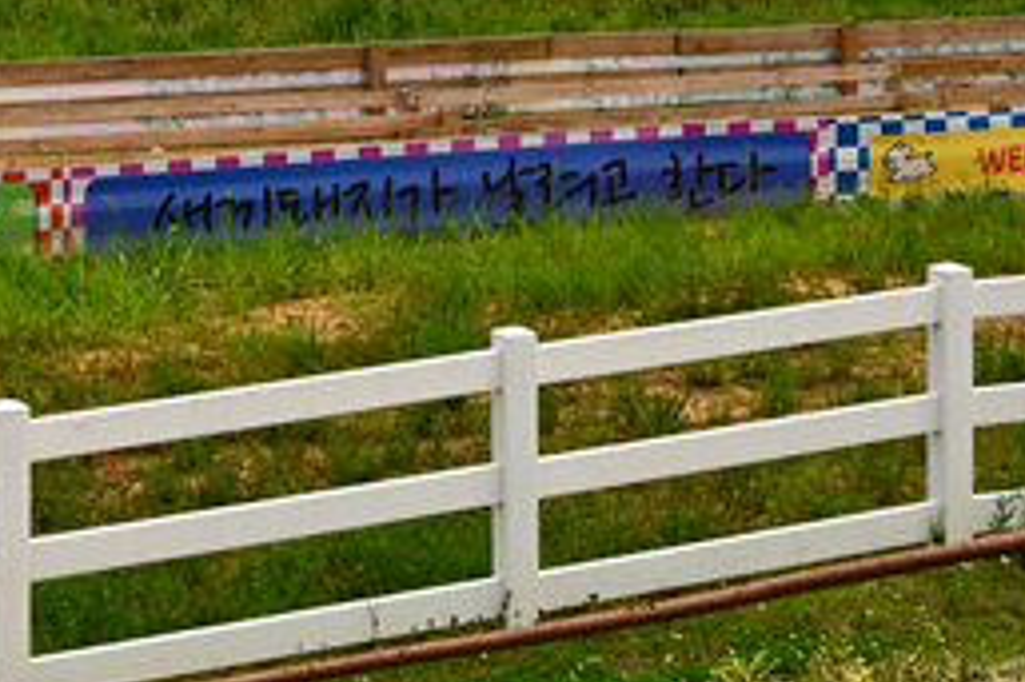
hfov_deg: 11.0
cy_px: -526
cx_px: 395
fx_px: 5321
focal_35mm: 187
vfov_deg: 7.1
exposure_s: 1/500
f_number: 8
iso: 100
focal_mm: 40
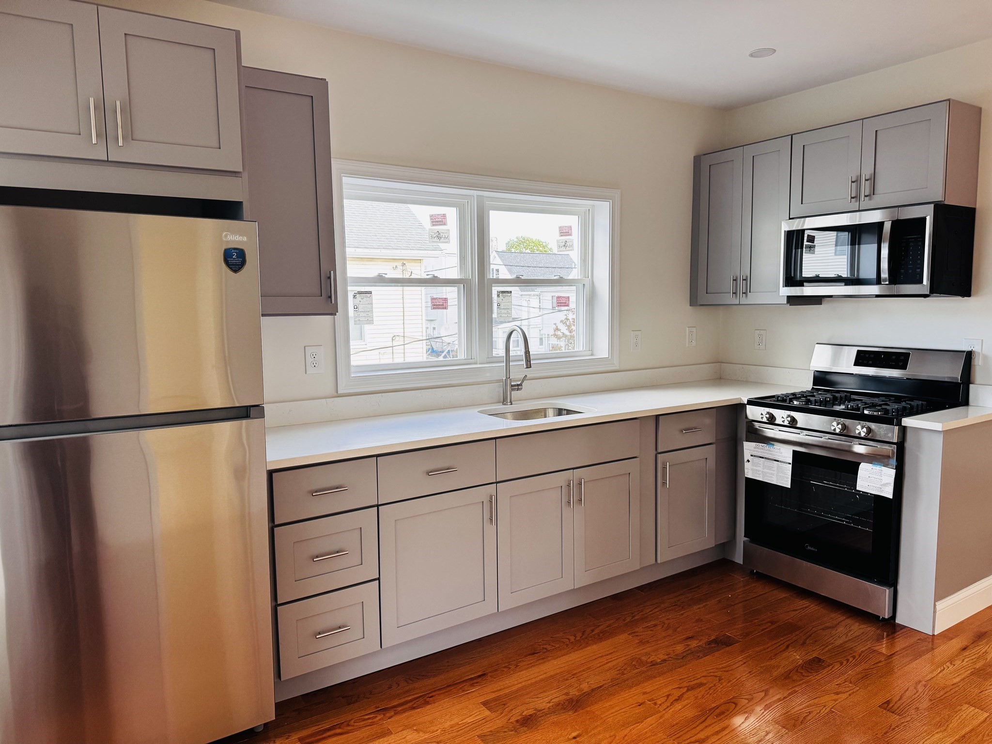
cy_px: 372
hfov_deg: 71.6
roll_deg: +0.9
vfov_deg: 56.8
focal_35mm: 24
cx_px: 496
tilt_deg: -6.5
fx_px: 688
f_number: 1.78
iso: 125
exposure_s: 1/121
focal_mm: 6.76
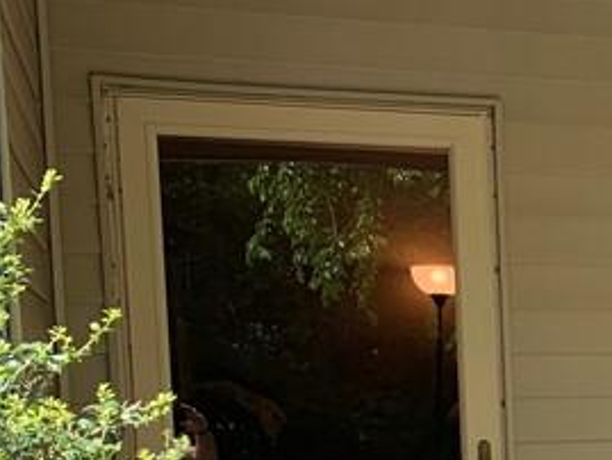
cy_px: 581
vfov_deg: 14.4
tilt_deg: -6.1
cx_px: 1015
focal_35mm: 99
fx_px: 1751
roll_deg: +0.2
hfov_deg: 17.1
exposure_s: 1/300
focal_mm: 4.25
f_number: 1.8
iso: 25
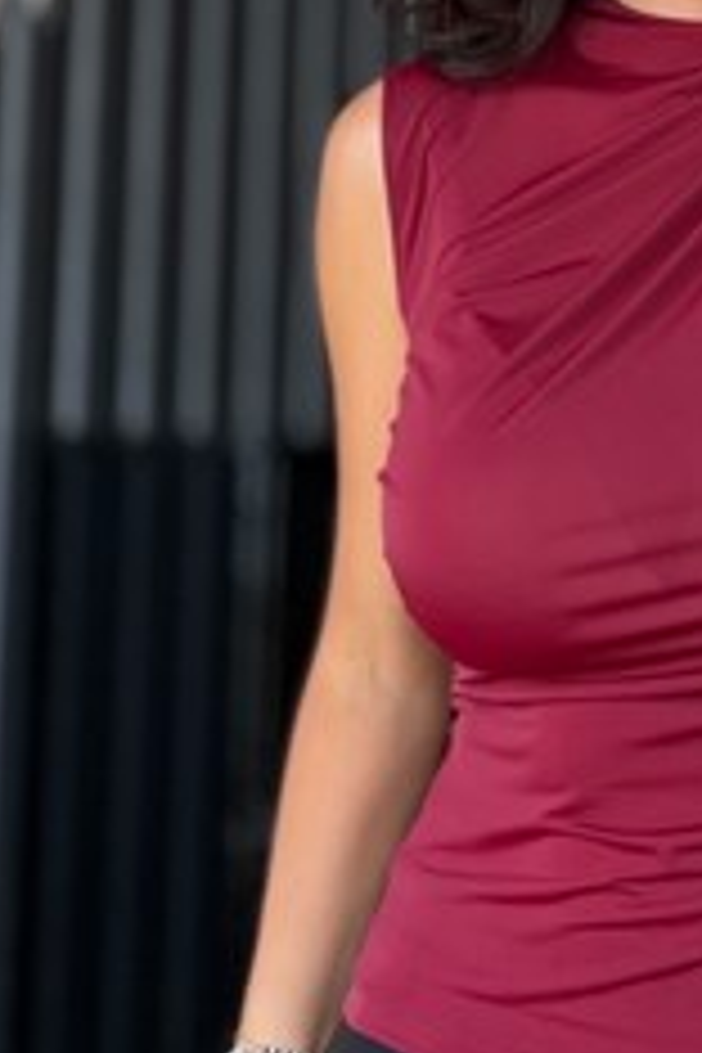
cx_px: 765
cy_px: 97
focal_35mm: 71
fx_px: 2077
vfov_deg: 27.4
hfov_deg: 18.5
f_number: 1.9
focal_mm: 2.71
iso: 64
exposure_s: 1/100
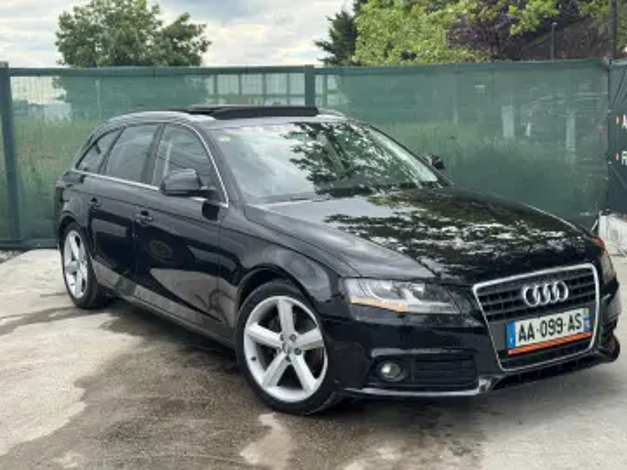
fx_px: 869
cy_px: 235
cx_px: 314
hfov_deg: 39.7
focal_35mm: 48
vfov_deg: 30.3
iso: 64
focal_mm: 6.76
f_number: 1.78
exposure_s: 1/939
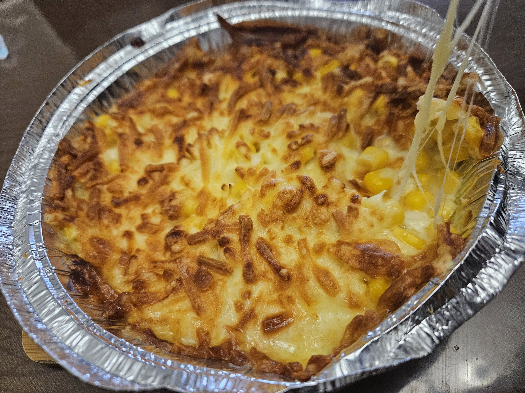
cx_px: 262
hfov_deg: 73.9
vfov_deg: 58.9
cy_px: 196
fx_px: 349
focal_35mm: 23
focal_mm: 5.4
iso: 640
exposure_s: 1/100
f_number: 1.8
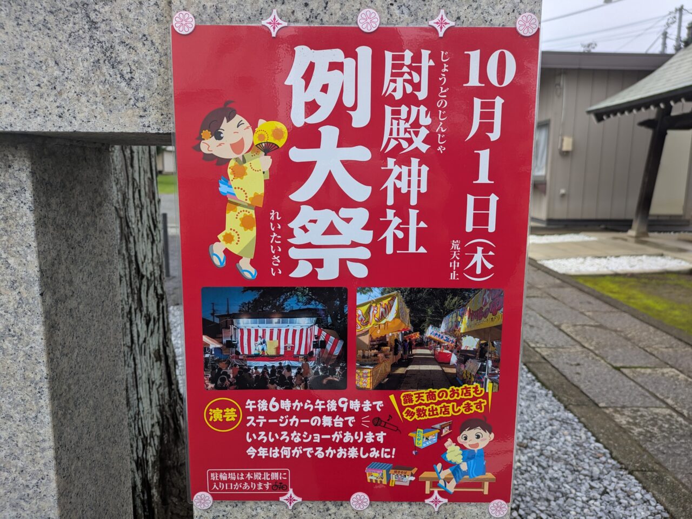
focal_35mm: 25
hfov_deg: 69.4
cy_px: 260
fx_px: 500
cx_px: 346
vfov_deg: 54.9
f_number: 1.89
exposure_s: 1/112
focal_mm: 5.43
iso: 30
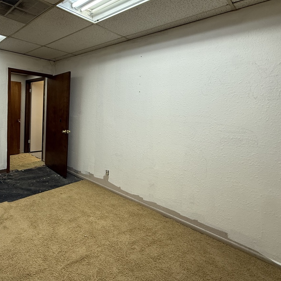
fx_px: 193
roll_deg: -2.6
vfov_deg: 71.9
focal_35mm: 21
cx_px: 73
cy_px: 124
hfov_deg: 67.9
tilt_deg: -5.3
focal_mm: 2.22
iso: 200
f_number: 2.2
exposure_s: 1/120
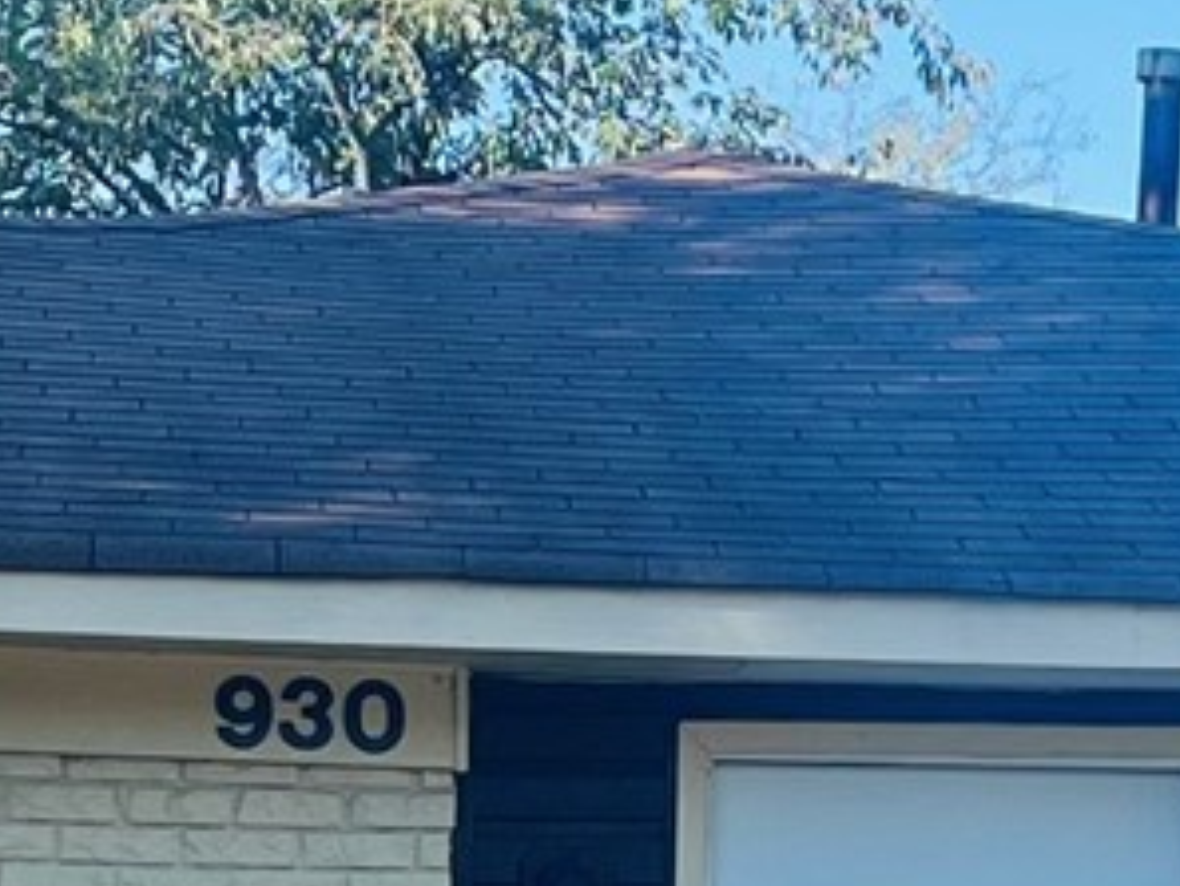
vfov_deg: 8.3
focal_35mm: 179
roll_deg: -1.0
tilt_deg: +2.7
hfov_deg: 11.0
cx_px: 918
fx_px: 6104
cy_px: 858
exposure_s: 1/1404
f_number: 1.6
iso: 50
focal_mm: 5.1
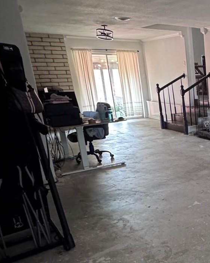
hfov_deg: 30.7
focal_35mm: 40
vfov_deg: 45.4
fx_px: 311
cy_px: 166
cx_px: 261
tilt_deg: -17.4
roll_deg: +1.4
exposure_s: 1/40
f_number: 2.2
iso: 1000
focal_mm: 2.22
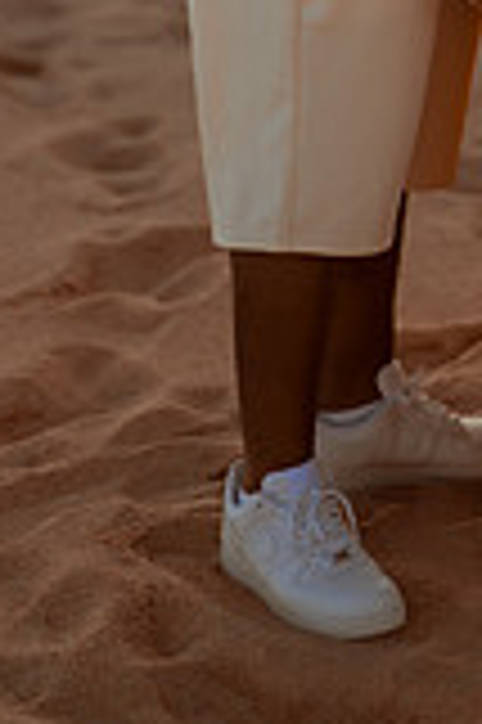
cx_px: 545
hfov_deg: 8.4
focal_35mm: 162
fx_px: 3260
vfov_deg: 12.3
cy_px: -211
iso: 100
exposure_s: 1/4000
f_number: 1.4
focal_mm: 58
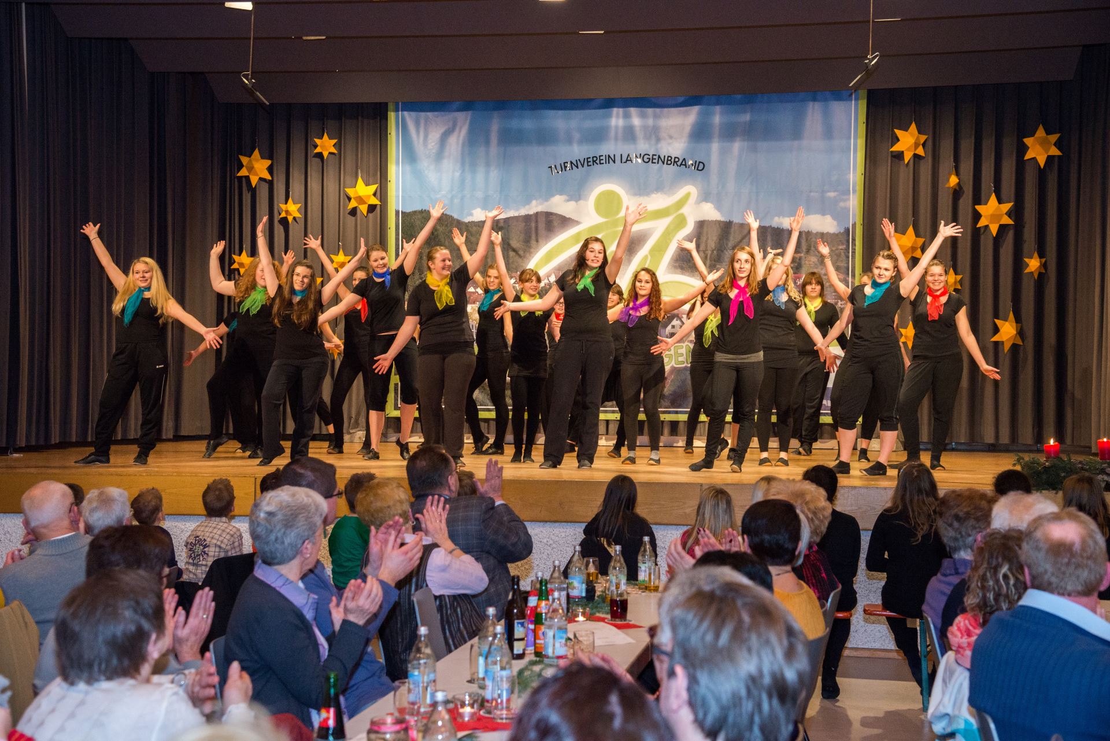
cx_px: 555
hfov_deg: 36.2
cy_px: 370
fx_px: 1696
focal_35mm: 55
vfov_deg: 24.6
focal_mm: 55
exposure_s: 1/125
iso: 2000
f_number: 5
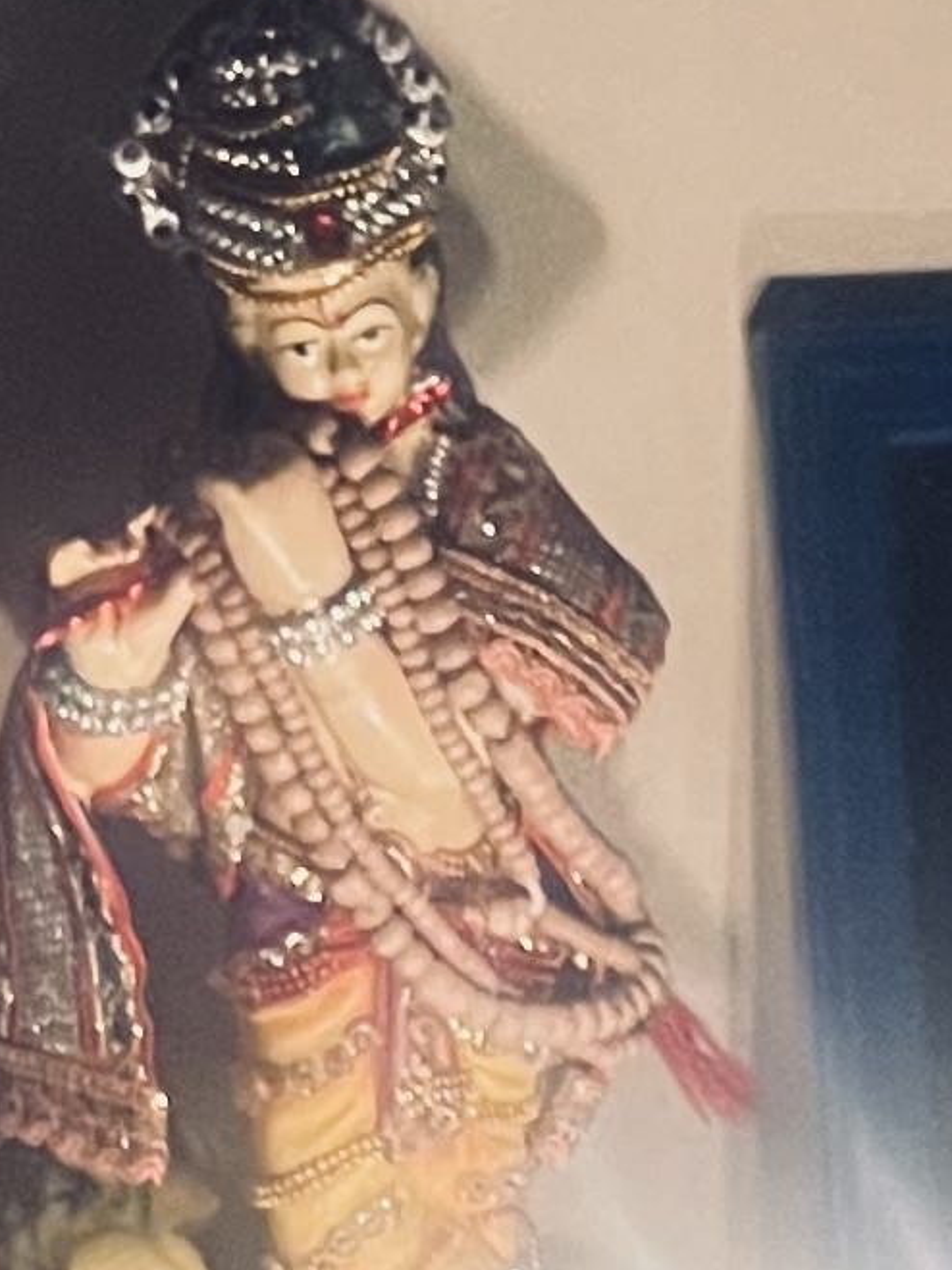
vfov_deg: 12.3
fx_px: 5832
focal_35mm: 159
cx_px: 478
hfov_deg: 9.3
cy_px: 1210
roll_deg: +1.8
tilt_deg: -24.8
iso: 500
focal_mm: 5.7
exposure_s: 1/40
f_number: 1.5
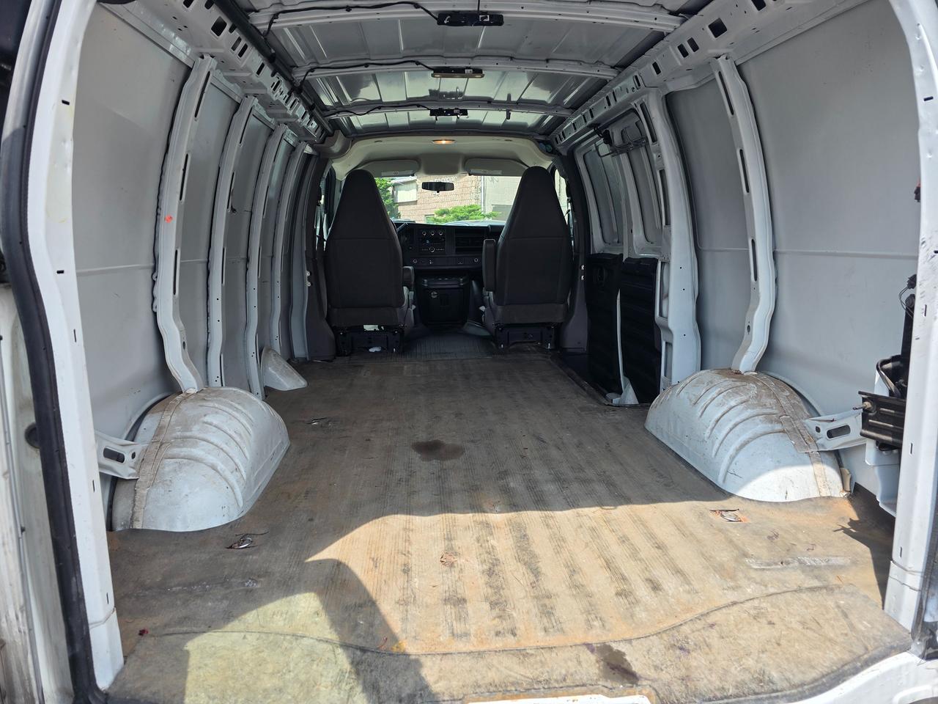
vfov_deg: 58.9
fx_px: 623
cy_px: 352
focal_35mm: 23
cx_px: 469
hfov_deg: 73.9
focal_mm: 6.3
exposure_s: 1/1212
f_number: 1.7
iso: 80
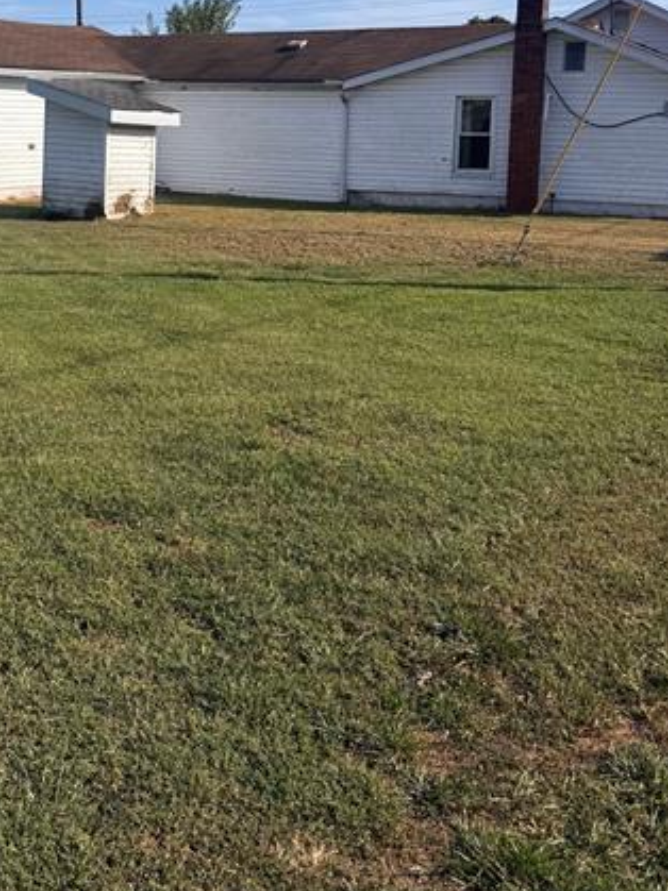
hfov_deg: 32.2
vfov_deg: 41.8
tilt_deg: -2.5
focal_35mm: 44
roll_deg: -0.2
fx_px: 1133
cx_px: 155
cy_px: 232
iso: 80
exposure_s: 1/4310
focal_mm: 6.76
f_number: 1.78
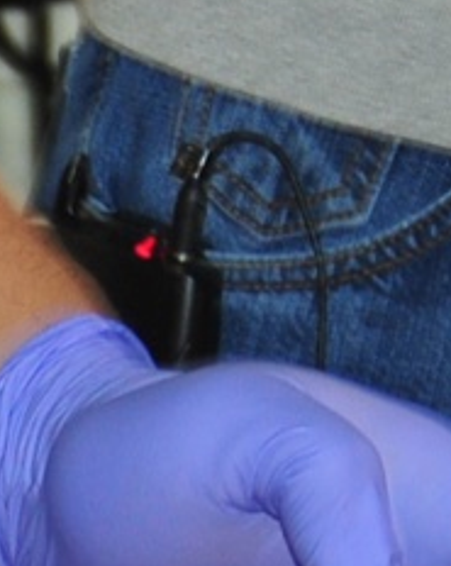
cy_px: 1139
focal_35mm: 364
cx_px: -232
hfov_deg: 4.2
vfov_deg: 5.2
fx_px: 6085
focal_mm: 30
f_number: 5.6
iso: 320
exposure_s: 1/8
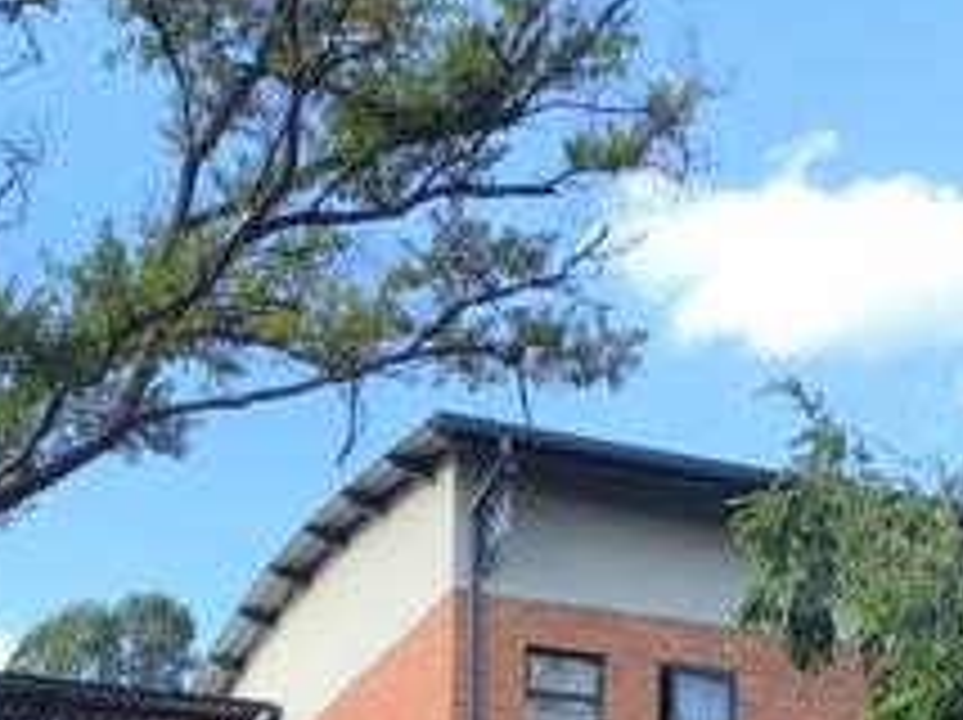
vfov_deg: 15.7
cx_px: 648
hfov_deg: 22.7
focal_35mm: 86
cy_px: 1084
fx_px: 2390
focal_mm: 6.14
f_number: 1.65
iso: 50
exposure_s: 1/314
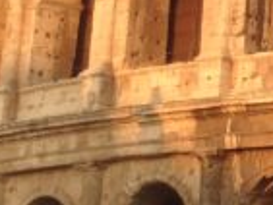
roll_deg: +0.9
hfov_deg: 10.3
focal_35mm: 180
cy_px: -132
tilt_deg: +19.0
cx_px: 513
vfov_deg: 8.0
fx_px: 1421
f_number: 2.4
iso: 50
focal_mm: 4.12
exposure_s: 1/271
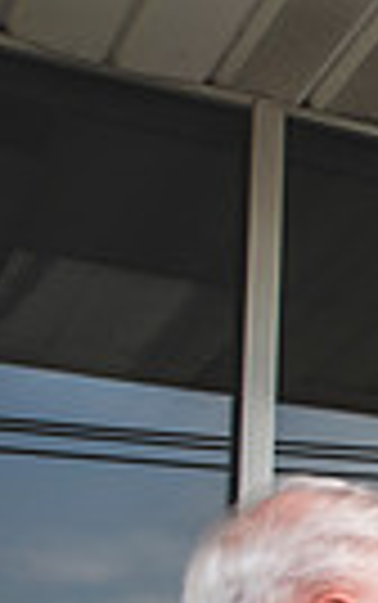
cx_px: 1161
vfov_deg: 18.8
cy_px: 686
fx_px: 1743
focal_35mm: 106
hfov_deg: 9.5
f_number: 2.8
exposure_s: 1/400
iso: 100
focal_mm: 24
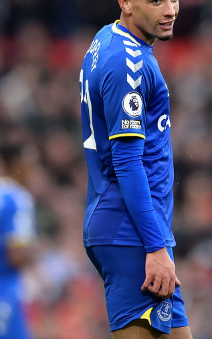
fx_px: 7615
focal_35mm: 824
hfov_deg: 1.6
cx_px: 19
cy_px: 129
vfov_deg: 2.6
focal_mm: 400
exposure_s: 1/1600
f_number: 2.8
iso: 1000
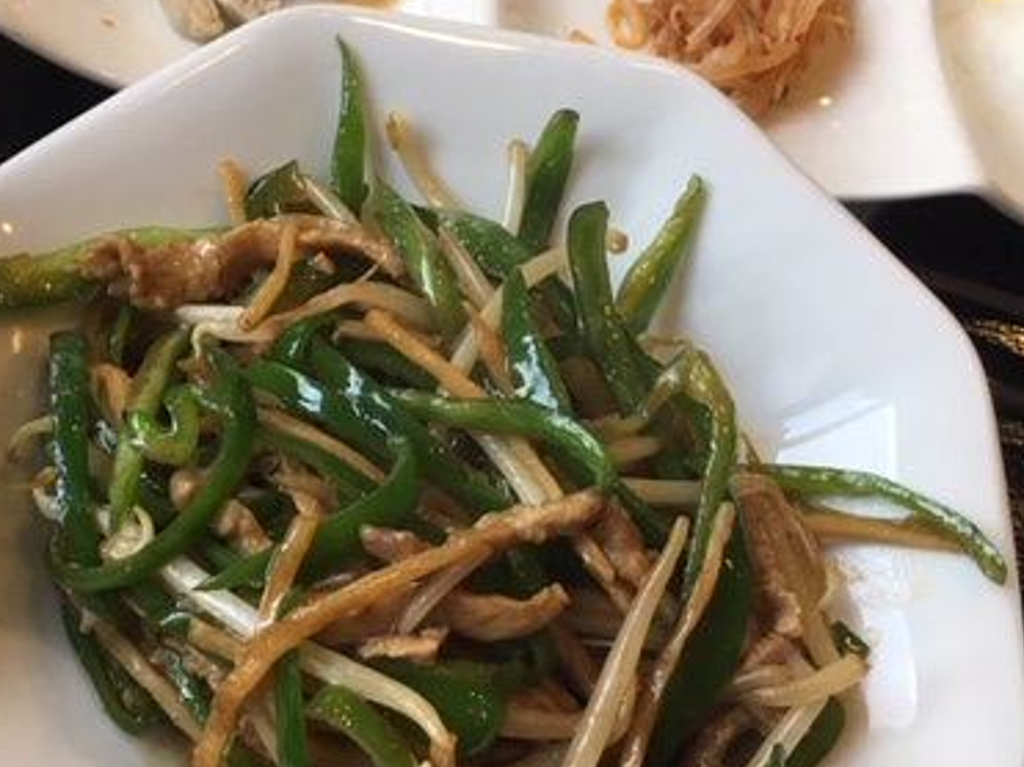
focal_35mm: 50
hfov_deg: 38.1
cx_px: 428
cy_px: 309
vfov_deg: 29.0
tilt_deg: -59.7
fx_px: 1479
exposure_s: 1/30
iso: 25
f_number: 2.2
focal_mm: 4.15
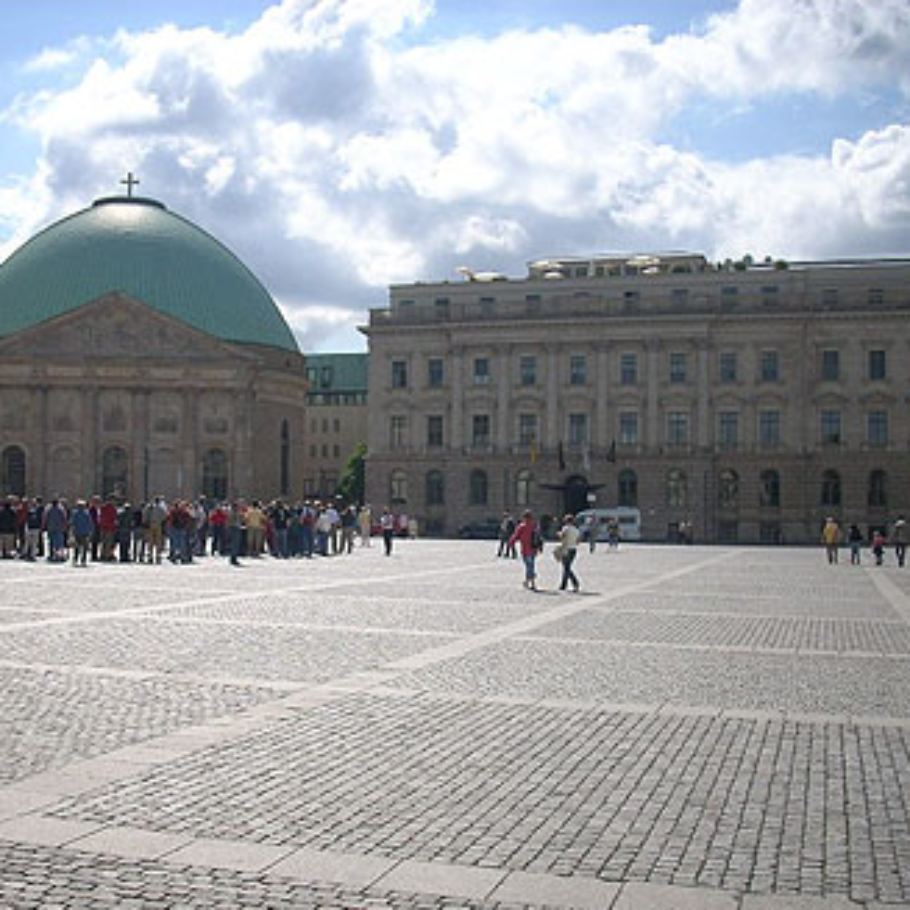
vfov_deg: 37.6
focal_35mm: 45
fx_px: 1338
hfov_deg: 37.4
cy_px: 465
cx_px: 373
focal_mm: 6.2
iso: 64
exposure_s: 1/458
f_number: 5.6
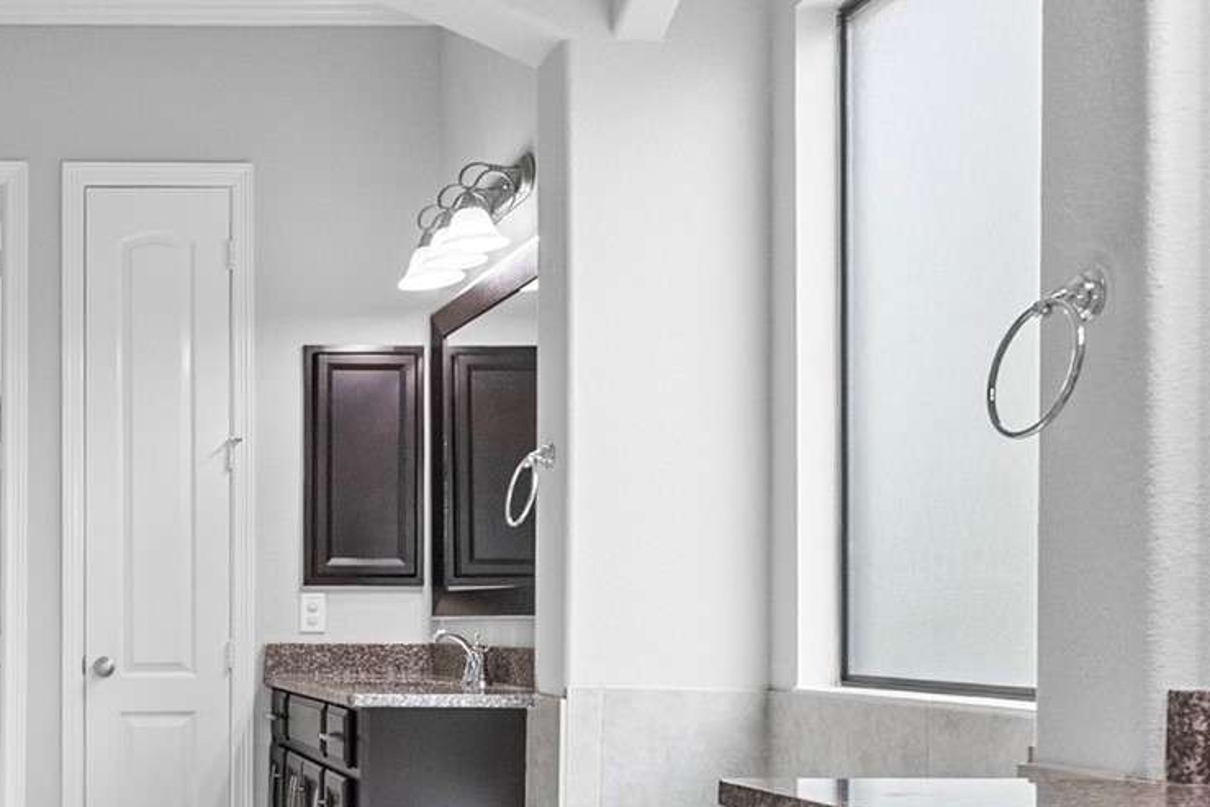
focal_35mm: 47
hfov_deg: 37.9
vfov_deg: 28.3
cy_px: 584
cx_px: 38
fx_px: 1580
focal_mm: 16
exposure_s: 1/60
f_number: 9
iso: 3200
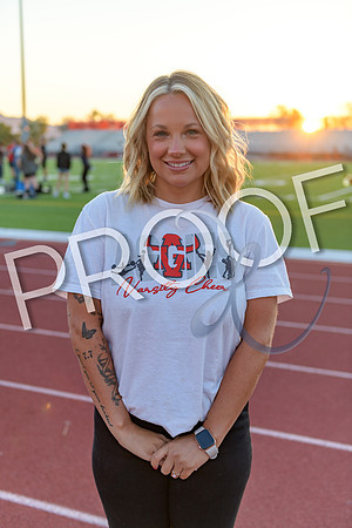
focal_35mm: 45
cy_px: 264
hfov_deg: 29.9
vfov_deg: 43.6
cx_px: 176
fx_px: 660
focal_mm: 45
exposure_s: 1/125
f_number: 2.8
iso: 72
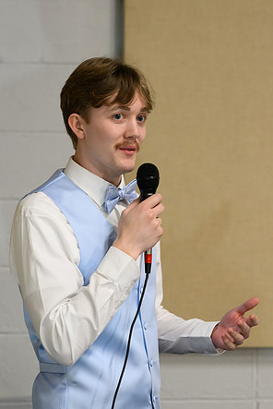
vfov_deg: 15.0
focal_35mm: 137
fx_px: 1556
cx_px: 137
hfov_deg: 10.0
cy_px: 207
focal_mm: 135
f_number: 4
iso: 6400
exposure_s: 1/200
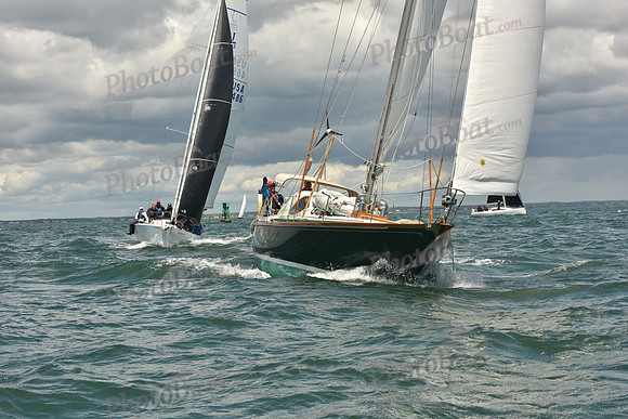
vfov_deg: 16.1
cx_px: 314
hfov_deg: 23.9
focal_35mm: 85
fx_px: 1483
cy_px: 210
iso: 320
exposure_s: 1/800
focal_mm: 85
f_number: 13
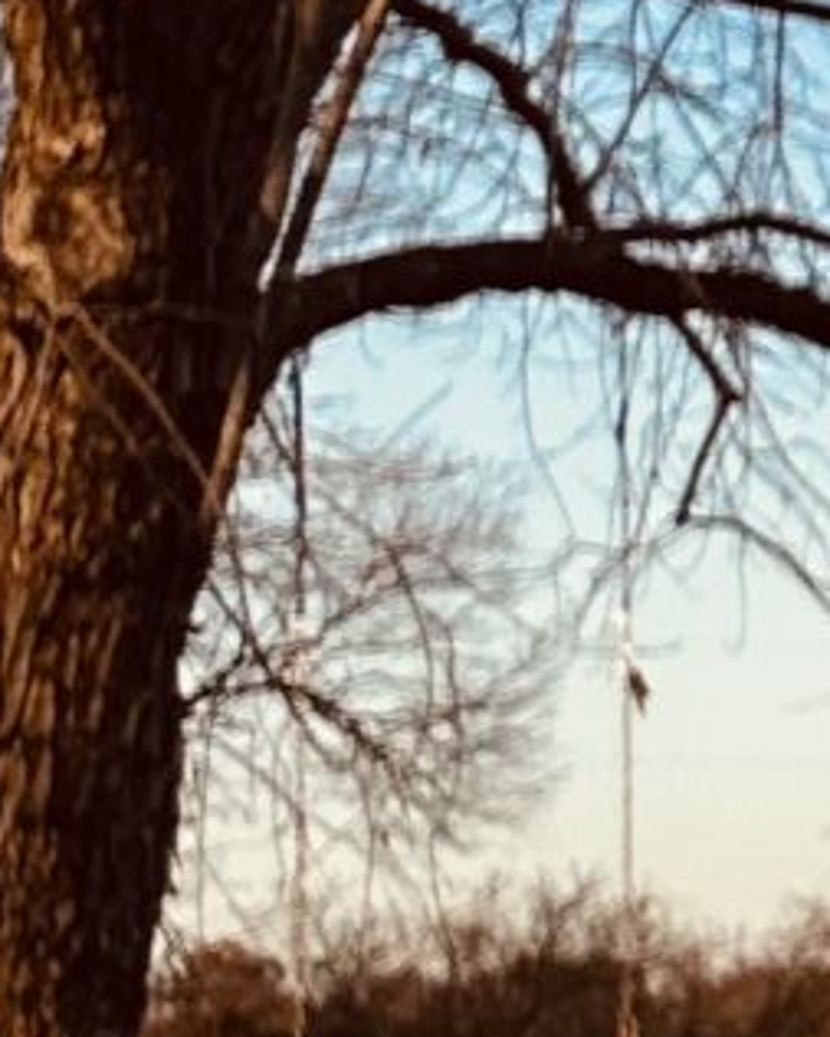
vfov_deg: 10.2
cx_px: 2211
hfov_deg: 7.4
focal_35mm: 190
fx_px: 5831
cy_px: 351
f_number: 1.9
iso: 25
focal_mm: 2.69
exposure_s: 1/426
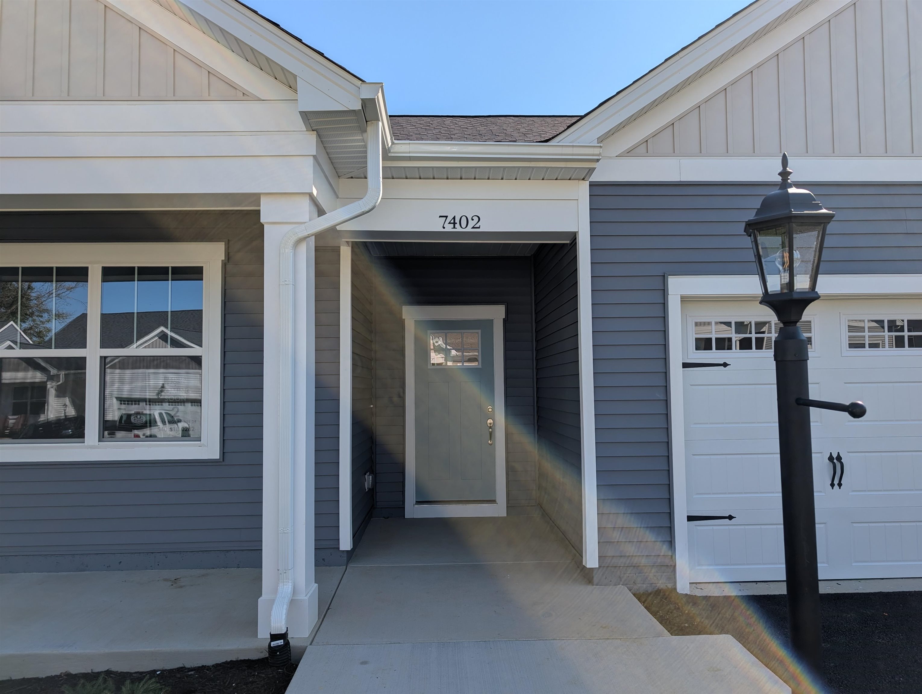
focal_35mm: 24
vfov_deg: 56.9
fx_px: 640
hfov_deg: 71.5
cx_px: 461
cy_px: 347
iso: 22
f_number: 1.68
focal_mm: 6.9
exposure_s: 1/818
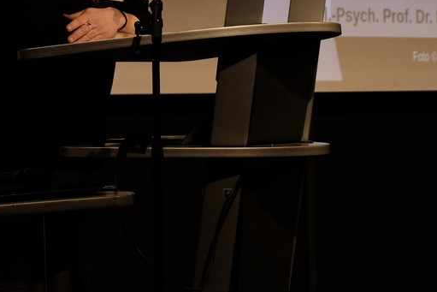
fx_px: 2210
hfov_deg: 11.3
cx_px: 82
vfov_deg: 7.5
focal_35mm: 182
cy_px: 8
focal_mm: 50
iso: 1250
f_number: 5.6
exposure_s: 1/160
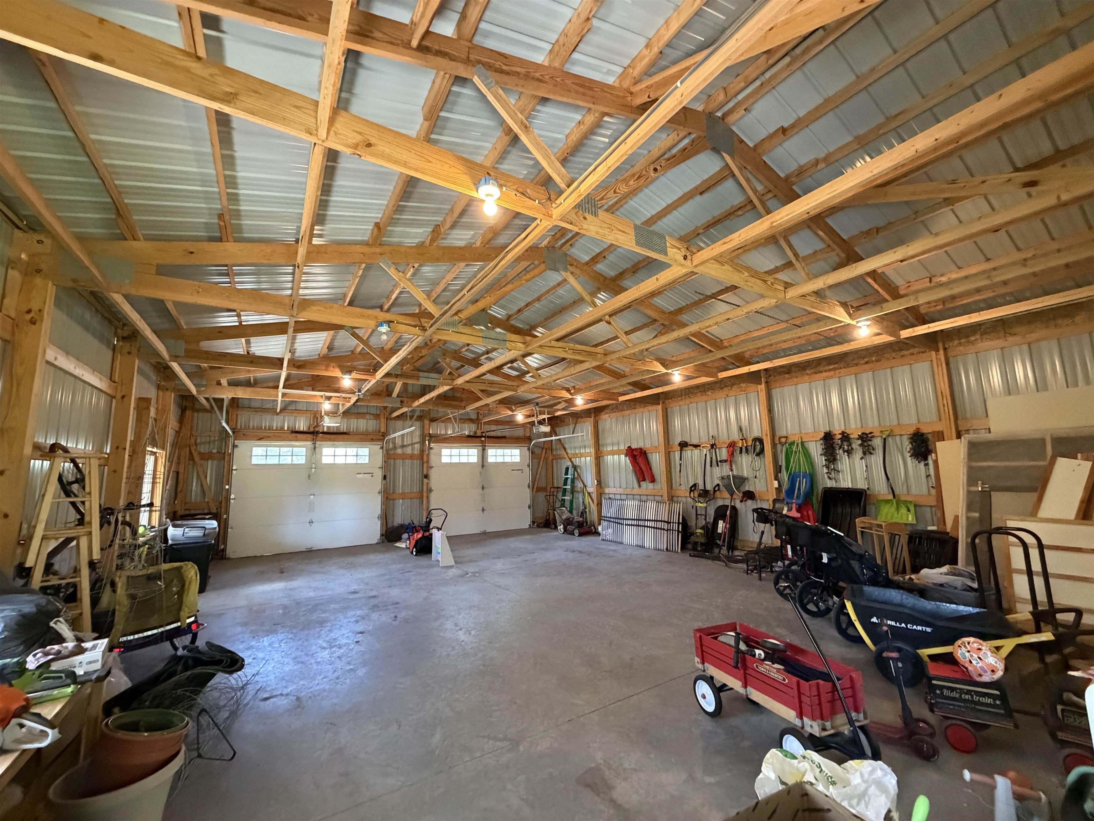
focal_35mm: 14
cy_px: 410
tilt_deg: +8.5
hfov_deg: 102.1
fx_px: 442
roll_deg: +2.2
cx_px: 547
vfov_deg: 85.7
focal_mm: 2.22
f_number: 2.2
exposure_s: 1/60
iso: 800
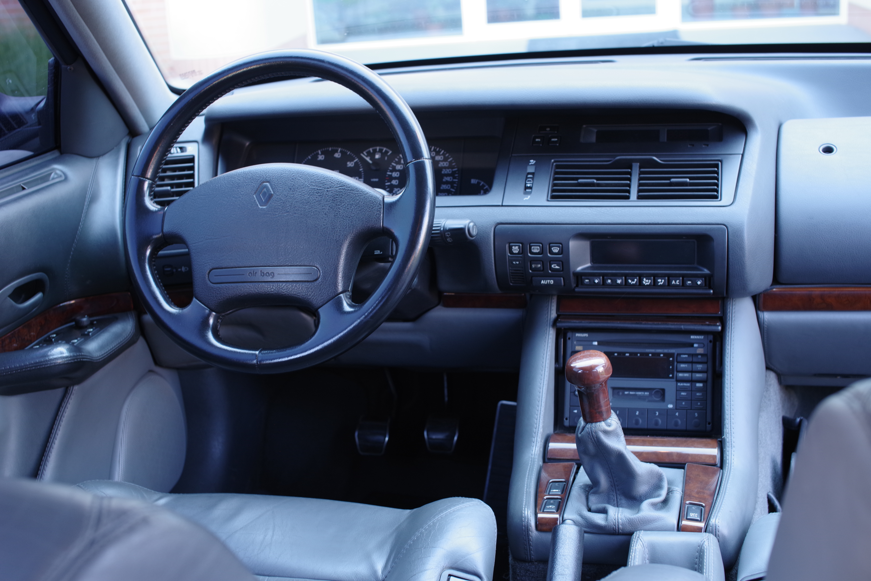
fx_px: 1210
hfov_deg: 39.6
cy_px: 290
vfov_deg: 27.0
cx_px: 436
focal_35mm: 50
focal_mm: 50
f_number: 5
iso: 800
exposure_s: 1/30
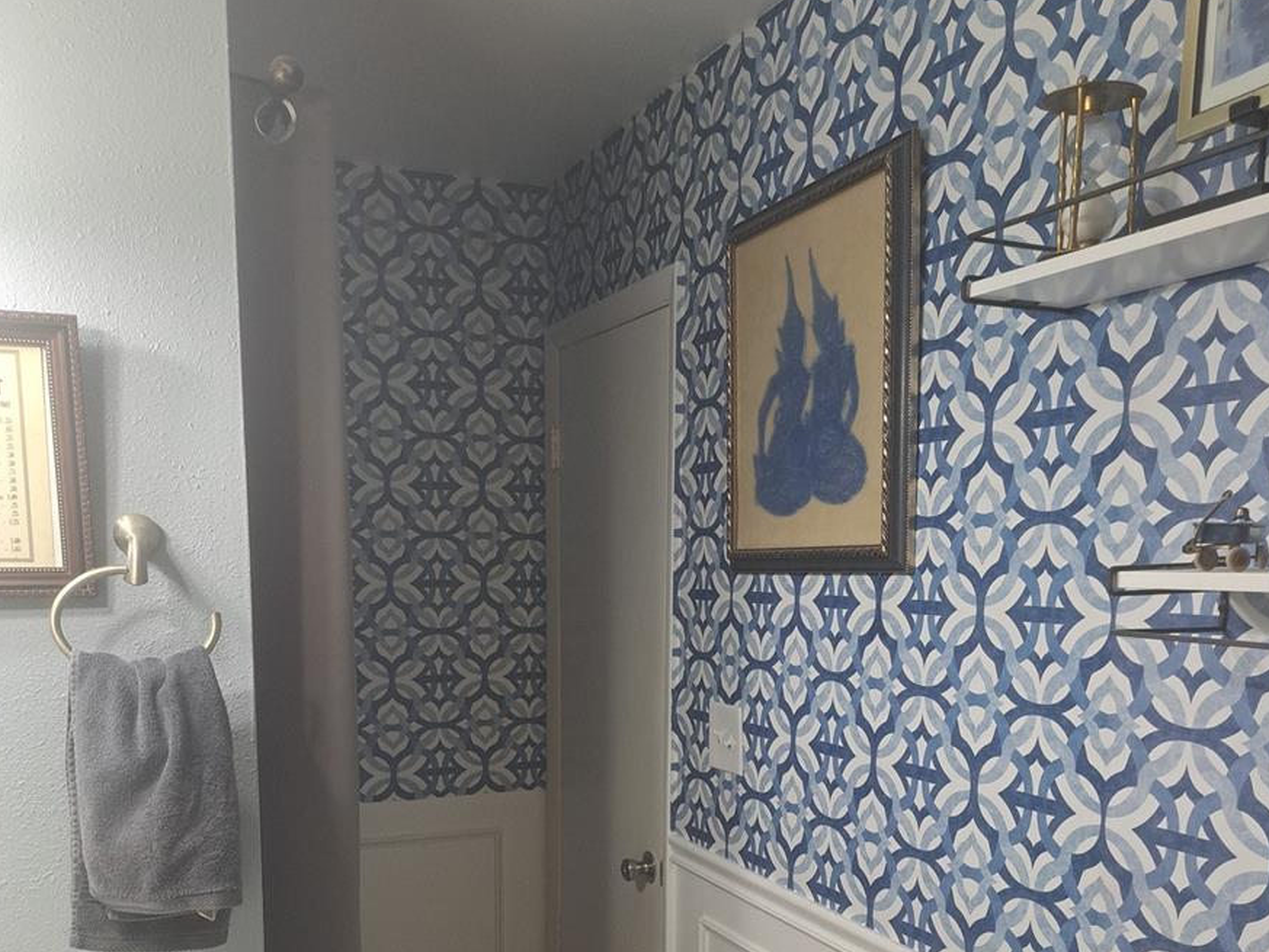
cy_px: 712
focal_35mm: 33
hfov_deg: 55.3
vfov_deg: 41.7
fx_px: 1210
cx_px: 637
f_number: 1.8
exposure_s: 1/60
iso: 160
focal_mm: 5.23
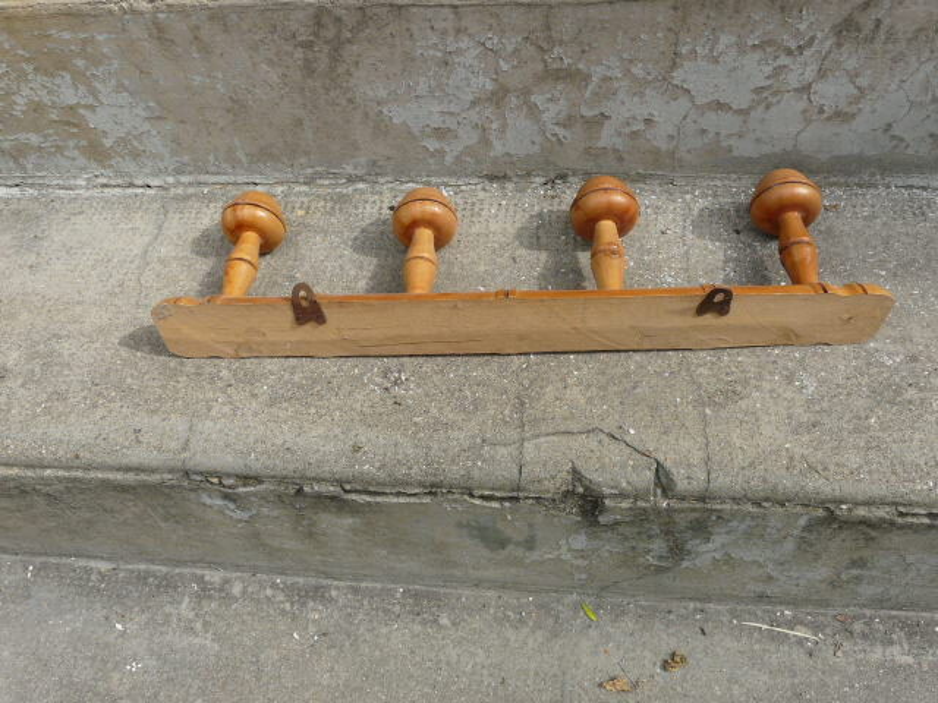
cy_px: 352
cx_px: 469
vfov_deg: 49.7
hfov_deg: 63.4
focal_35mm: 28
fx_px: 759
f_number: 5.6
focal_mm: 4.6
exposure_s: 1/200
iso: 100
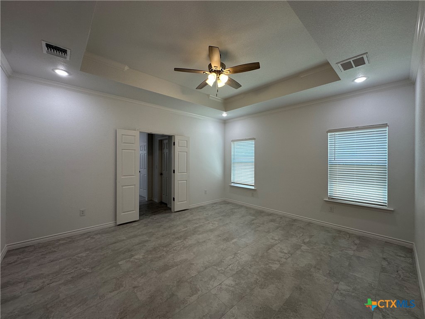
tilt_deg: -0.4
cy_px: 160
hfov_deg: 102.1
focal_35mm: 14
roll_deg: -0.6
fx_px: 172
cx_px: 212
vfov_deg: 85.7
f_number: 2.2
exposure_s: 1/120
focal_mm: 2.22
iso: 80
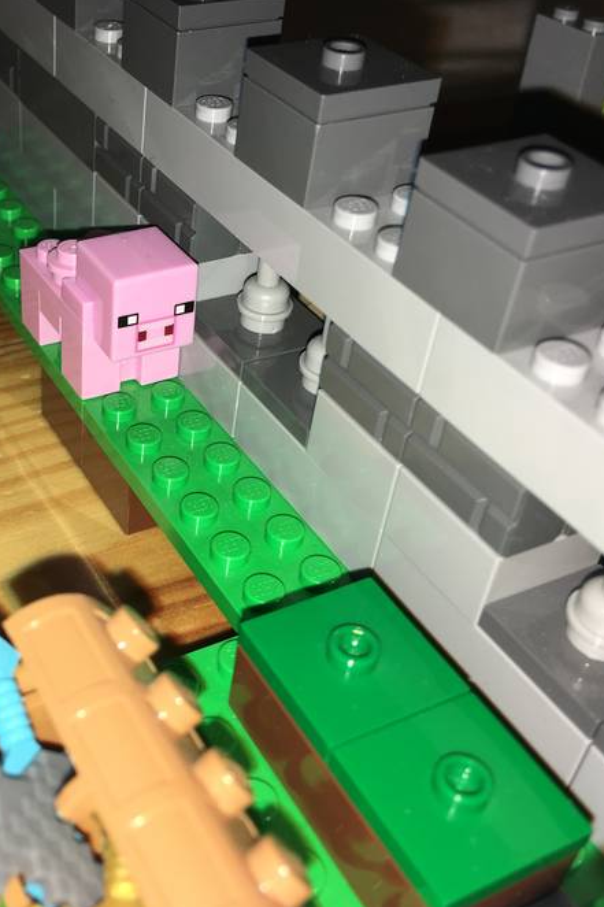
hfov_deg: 31.8
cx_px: 122
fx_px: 1032
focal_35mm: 41
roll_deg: -1.0
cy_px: 457
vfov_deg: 47.4
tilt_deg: -37.8
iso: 25
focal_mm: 4.15
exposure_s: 1/142
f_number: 2.2
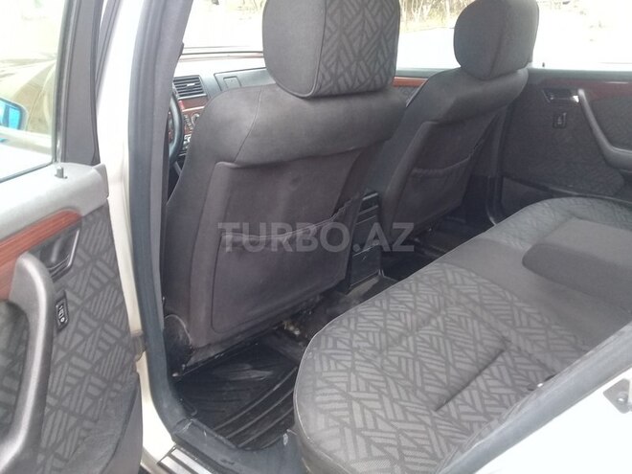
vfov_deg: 45.4
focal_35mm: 31
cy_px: 237
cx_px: 316
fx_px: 566
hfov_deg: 58.4
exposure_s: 1/33
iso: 80
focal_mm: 3.3
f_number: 2.2
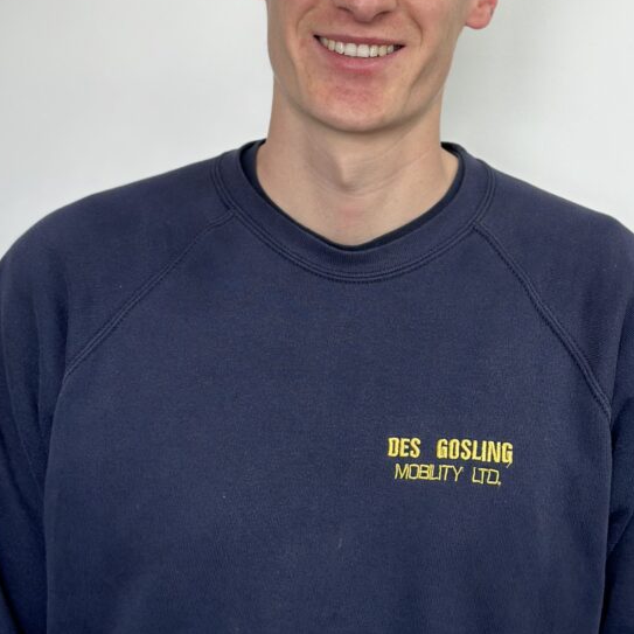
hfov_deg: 21.6
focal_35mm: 80
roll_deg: -2.8
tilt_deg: -3.4
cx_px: 346
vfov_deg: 21.3
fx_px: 1658
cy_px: 113
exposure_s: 1/117
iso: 64
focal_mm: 6.86
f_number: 1.78
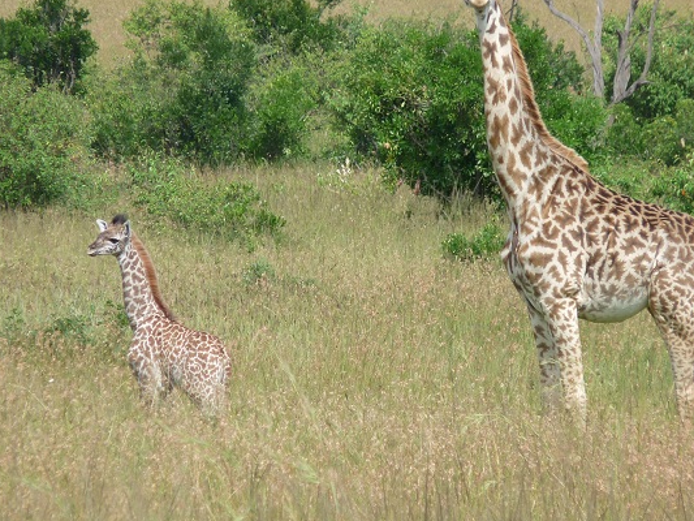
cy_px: 246
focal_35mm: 615
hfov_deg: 3.2
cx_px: 359
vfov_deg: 2.4
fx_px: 12333
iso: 100
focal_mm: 83.2
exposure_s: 1/320
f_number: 5.6
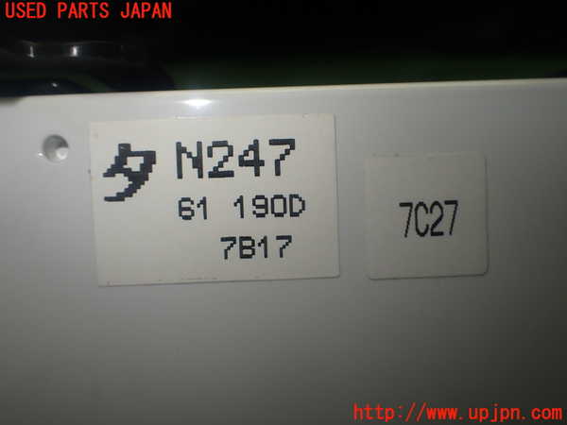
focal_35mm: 30
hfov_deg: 60.0
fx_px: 491
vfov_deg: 46.8
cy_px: 212
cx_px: 284
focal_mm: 5.4
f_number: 3.2
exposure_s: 1/160
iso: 100
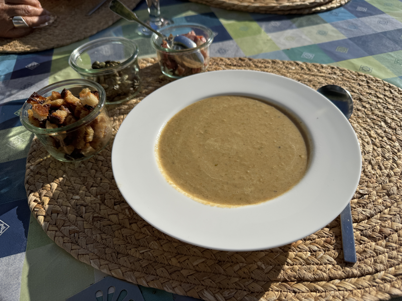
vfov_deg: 56.8
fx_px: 279
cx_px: 201
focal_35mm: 24
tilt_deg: -48.8
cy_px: 150
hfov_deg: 71.6
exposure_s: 1/10417
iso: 80
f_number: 1.78
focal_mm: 6.76
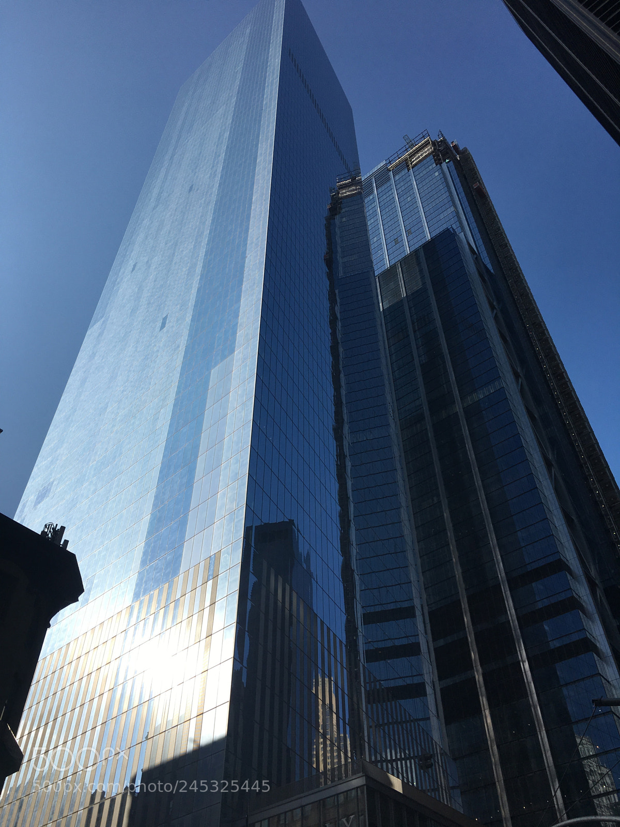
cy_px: 414
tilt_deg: +46.9
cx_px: 310
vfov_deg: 61.7
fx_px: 693
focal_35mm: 29
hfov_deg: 48.2
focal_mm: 4.15
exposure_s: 1/2331
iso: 25
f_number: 2.2
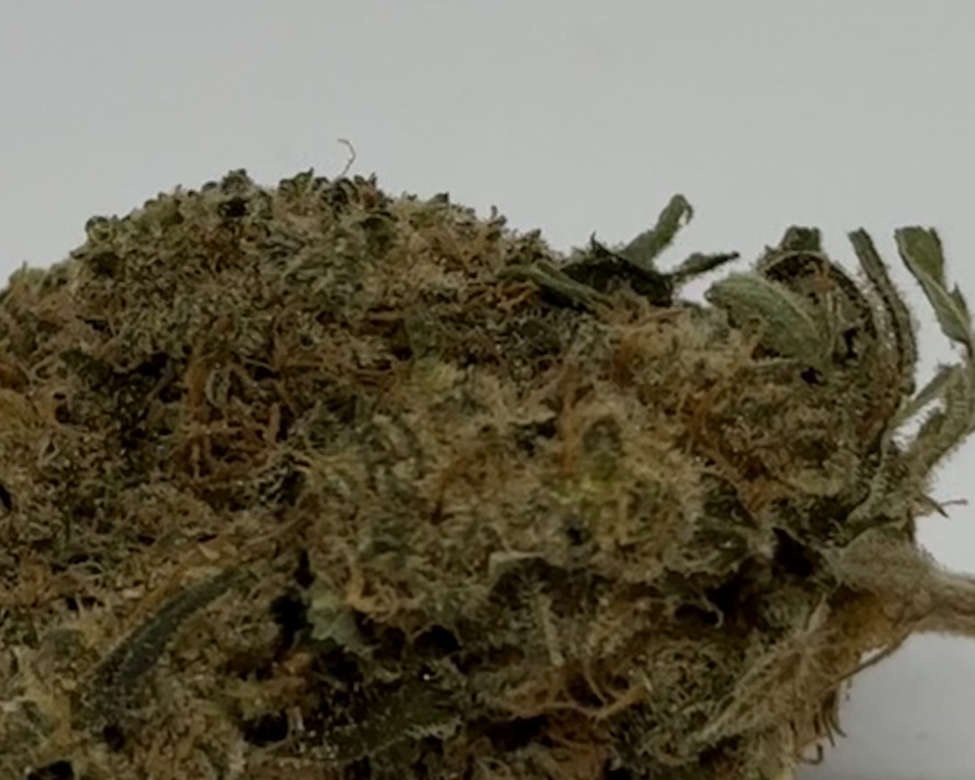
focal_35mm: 174
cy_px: 52
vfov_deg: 8.8
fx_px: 5021
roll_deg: -0.9
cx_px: 358
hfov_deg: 11.1
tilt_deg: -27.2
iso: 64
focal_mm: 6.76
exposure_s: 1/578
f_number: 1.78
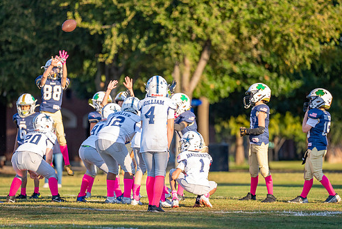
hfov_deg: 7.4
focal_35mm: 279
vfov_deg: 4.9
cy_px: 118
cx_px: 153
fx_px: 2651
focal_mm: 200
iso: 400
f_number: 2.8
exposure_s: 1/2500
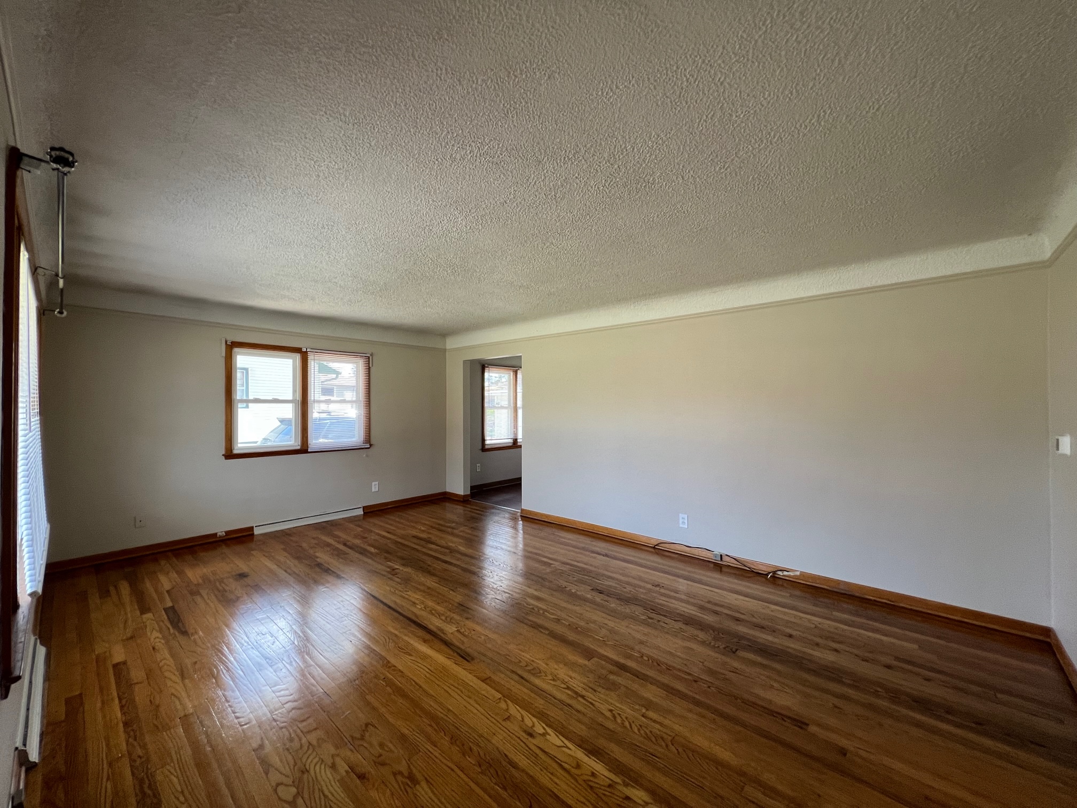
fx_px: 404
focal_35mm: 13
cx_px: 538
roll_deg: -0.2
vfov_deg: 89.9
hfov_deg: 106.2
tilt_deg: +0.1
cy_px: 404
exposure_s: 1/99
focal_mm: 1.57
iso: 100
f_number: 1.8
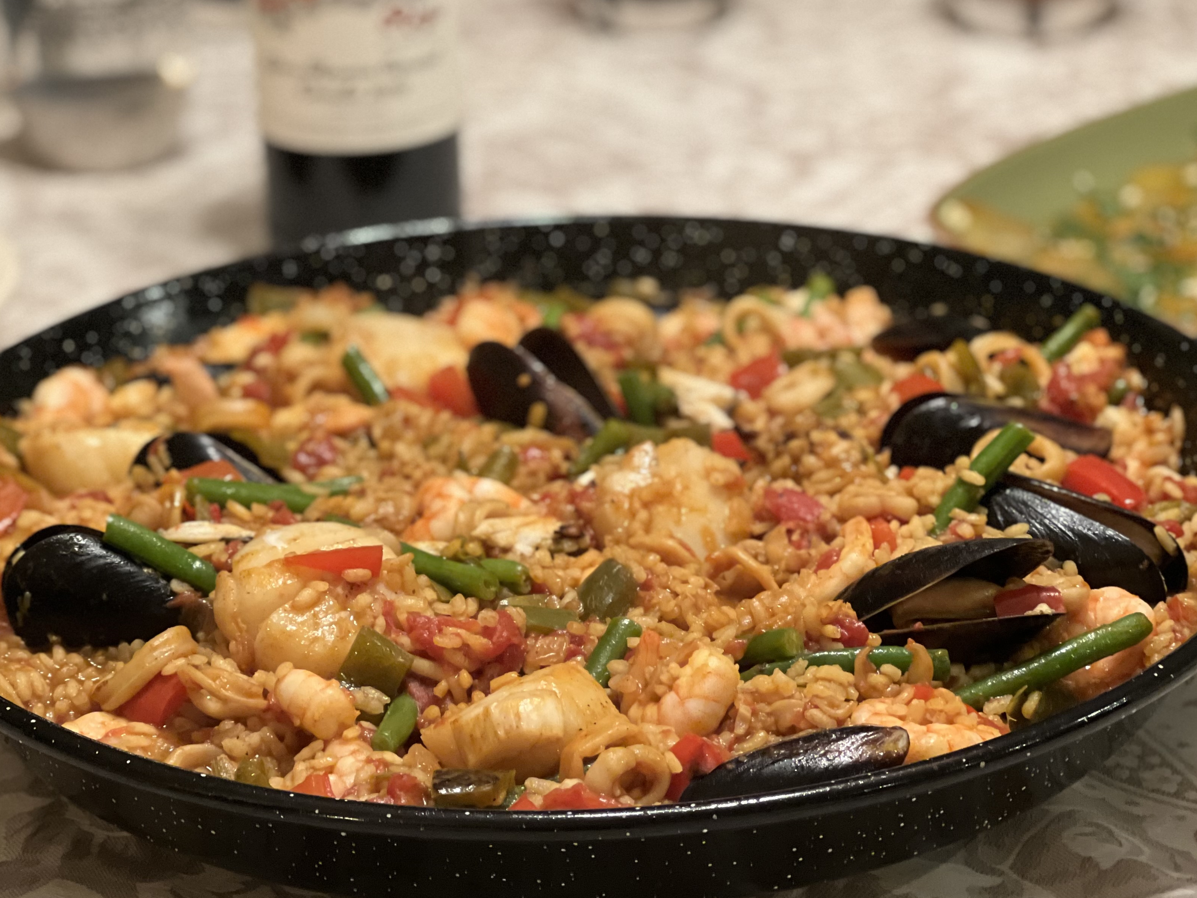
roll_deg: +1.7
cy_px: 483
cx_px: 554
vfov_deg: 15.1
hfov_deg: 20.0
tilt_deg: -25.7
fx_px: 3389
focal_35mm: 98
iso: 400
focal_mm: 9
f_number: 2.8
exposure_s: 1/17
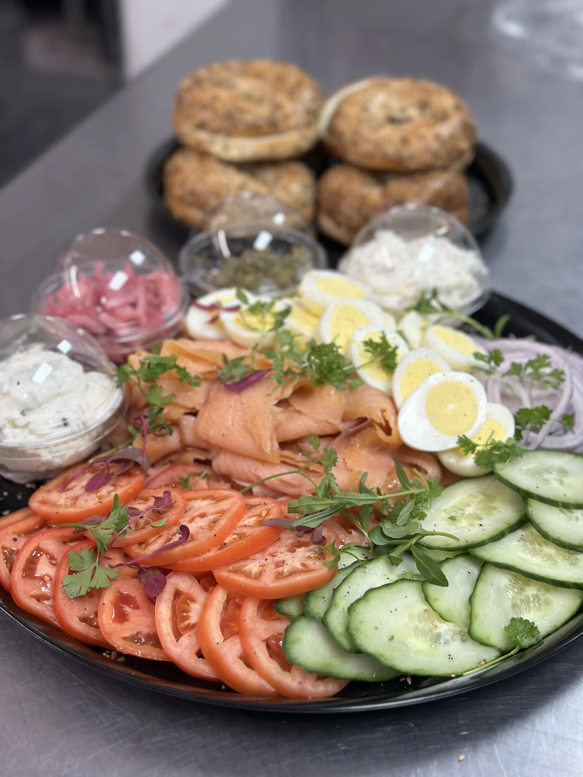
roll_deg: -1.1
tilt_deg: -33.5
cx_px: 292
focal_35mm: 48
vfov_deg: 39.7
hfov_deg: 30.3
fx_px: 1078
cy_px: 388
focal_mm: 6.86
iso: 100
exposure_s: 1/99
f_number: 1.78
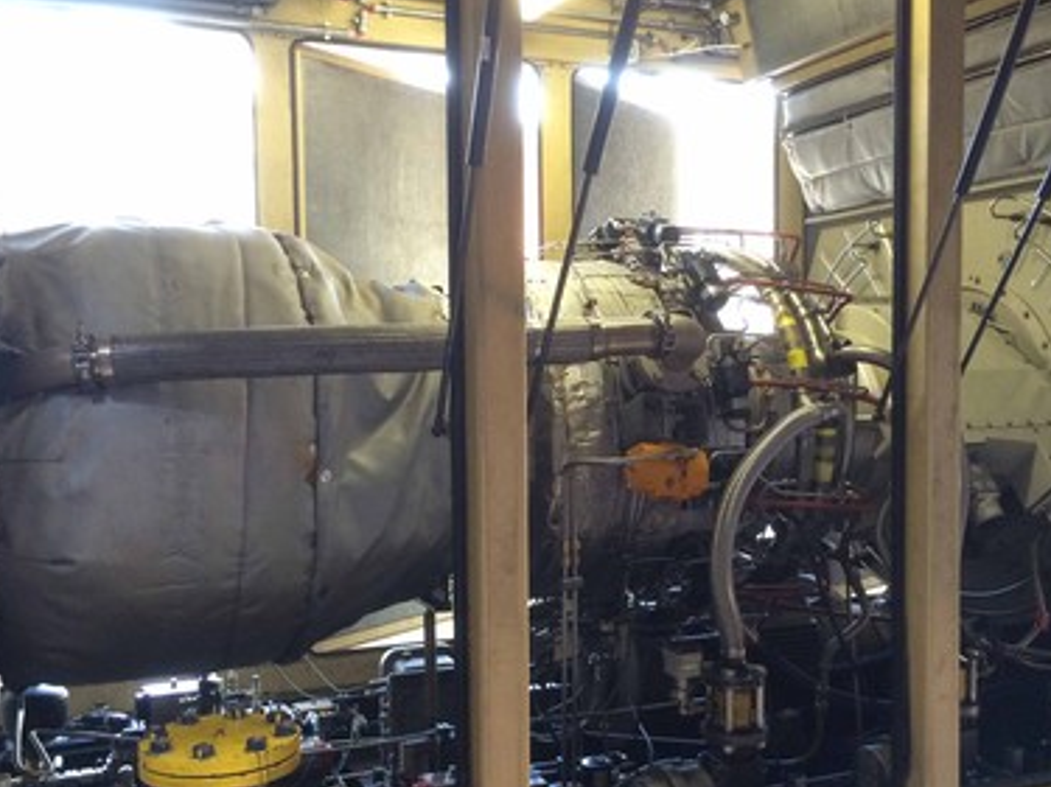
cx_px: 547
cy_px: 424
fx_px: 1214
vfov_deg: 35.9
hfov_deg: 46.8
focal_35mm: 40
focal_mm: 4.12
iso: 200
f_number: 2.2
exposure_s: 1/30
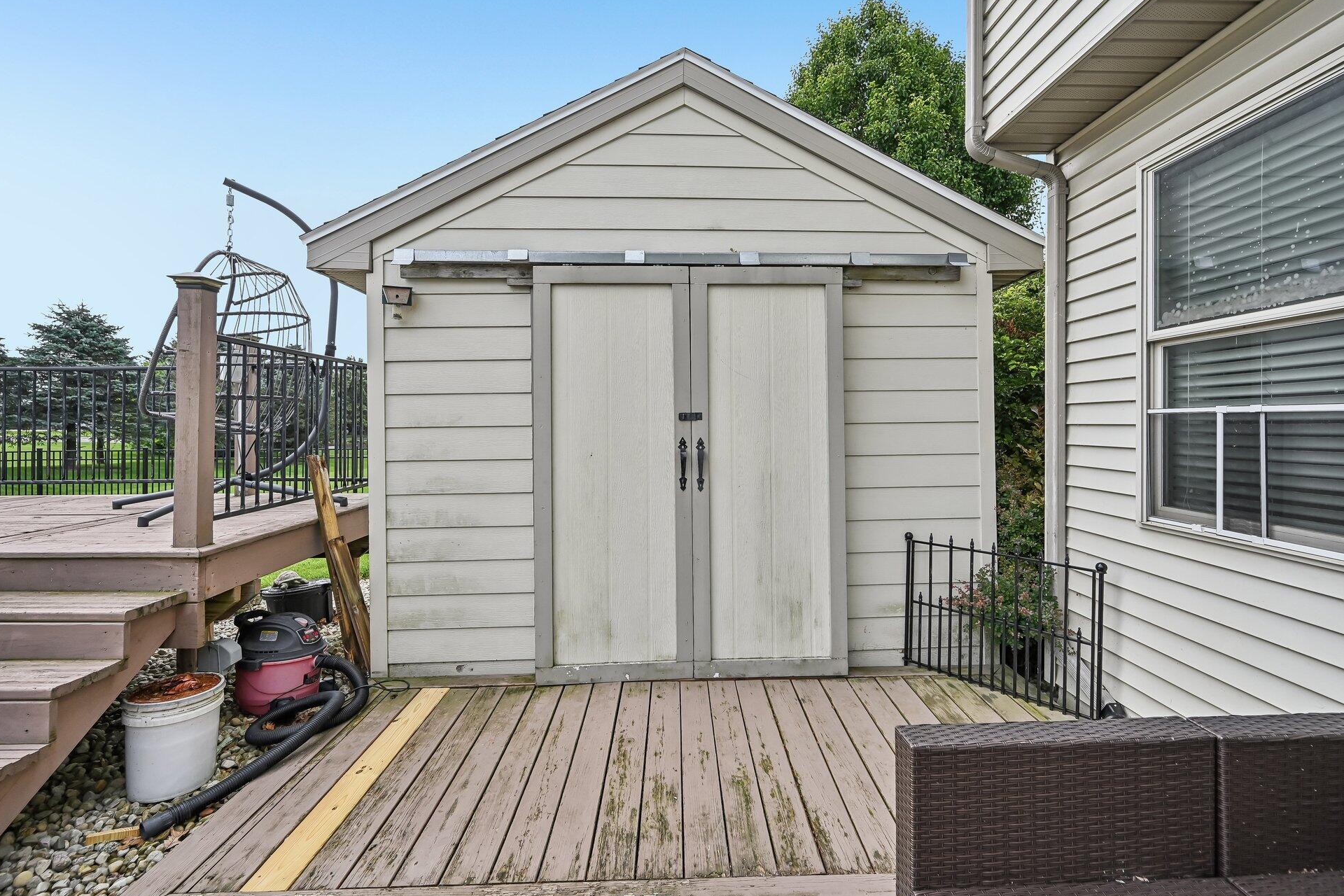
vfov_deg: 71.9
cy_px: 425
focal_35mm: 17
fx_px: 617
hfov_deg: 94.9
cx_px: 687
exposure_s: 1/2000
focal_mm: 15.5
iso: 400
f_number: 4
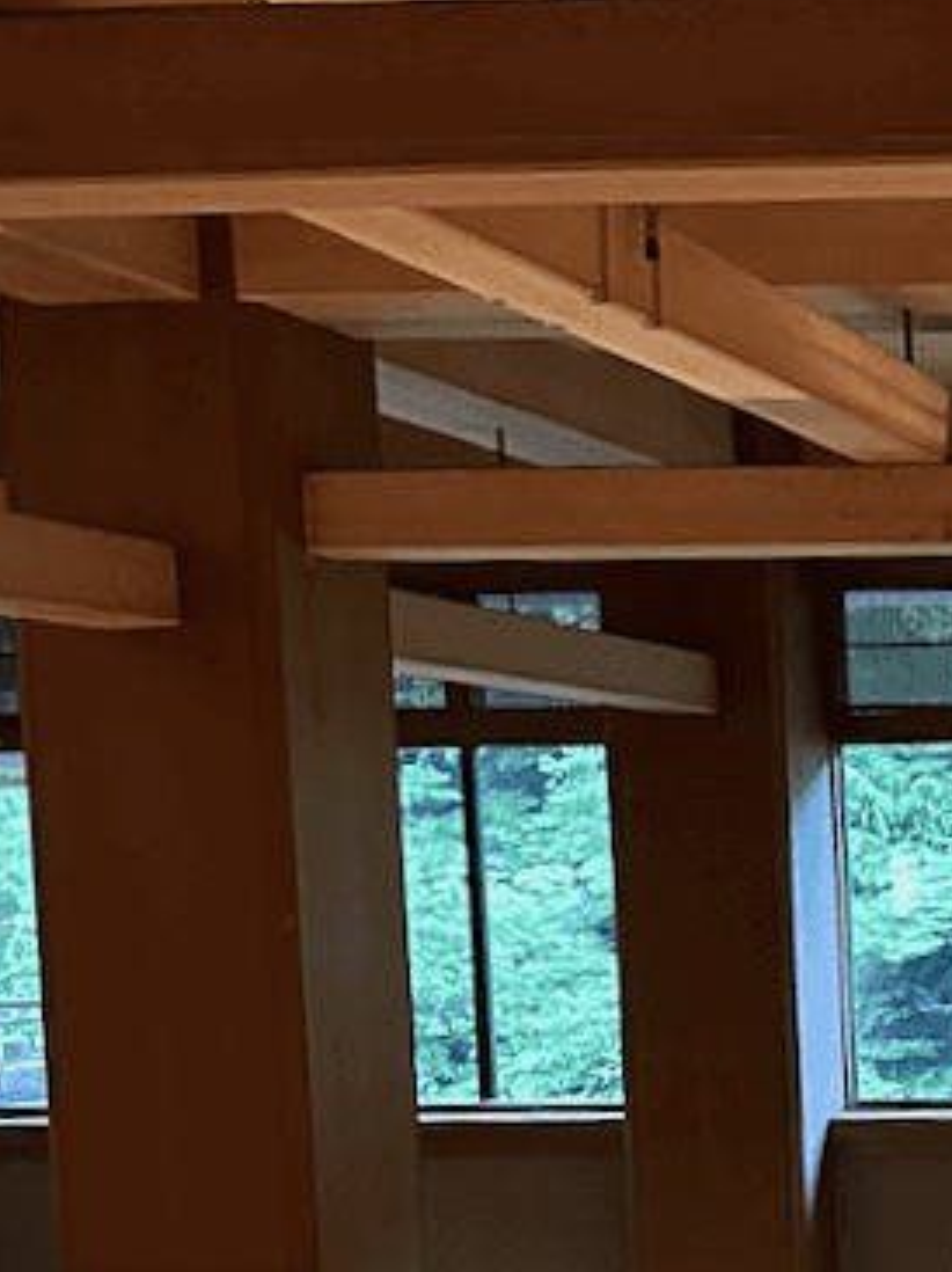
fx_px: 3084
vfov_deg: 22.8
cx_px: 1605
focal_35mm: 84
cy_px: 1109
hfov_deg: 15.5
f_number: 1.78
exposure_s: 1/50
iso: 640
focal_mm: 6.86
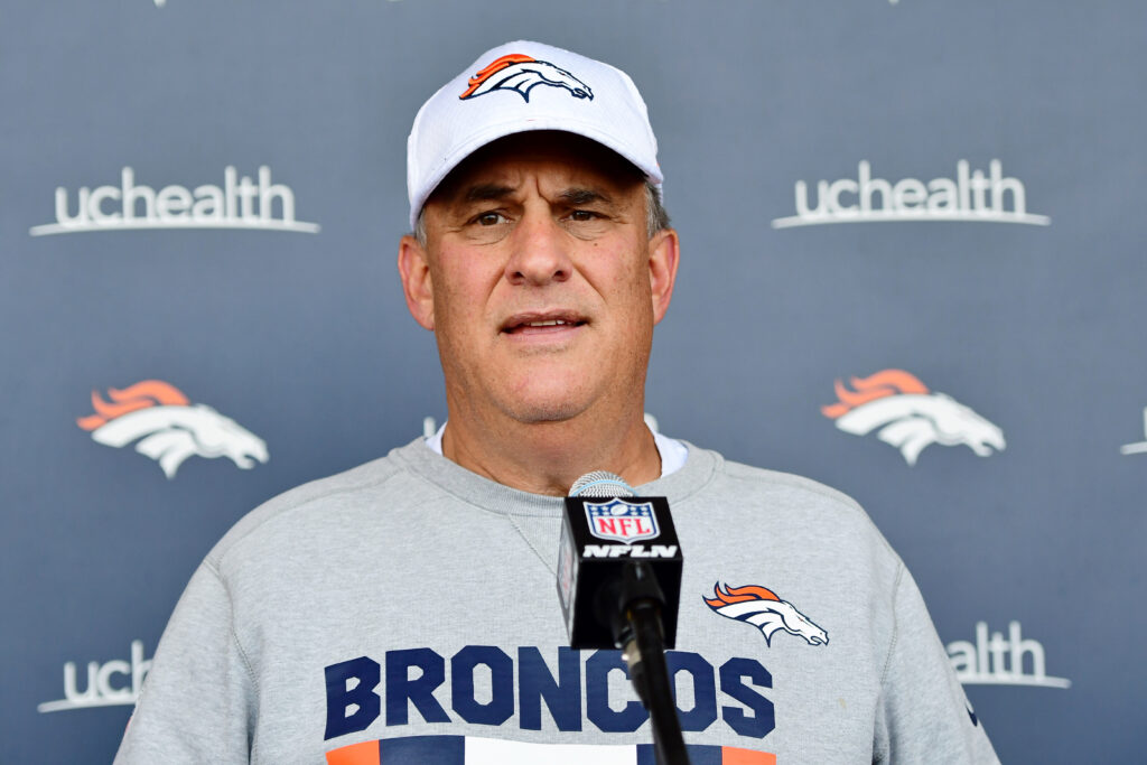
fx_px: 4875
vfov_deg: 9.0
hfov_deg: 13.4
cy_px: 382
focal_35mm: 153
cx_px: 574
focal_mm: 102
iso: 800
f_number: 4.5
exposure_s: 1/1600
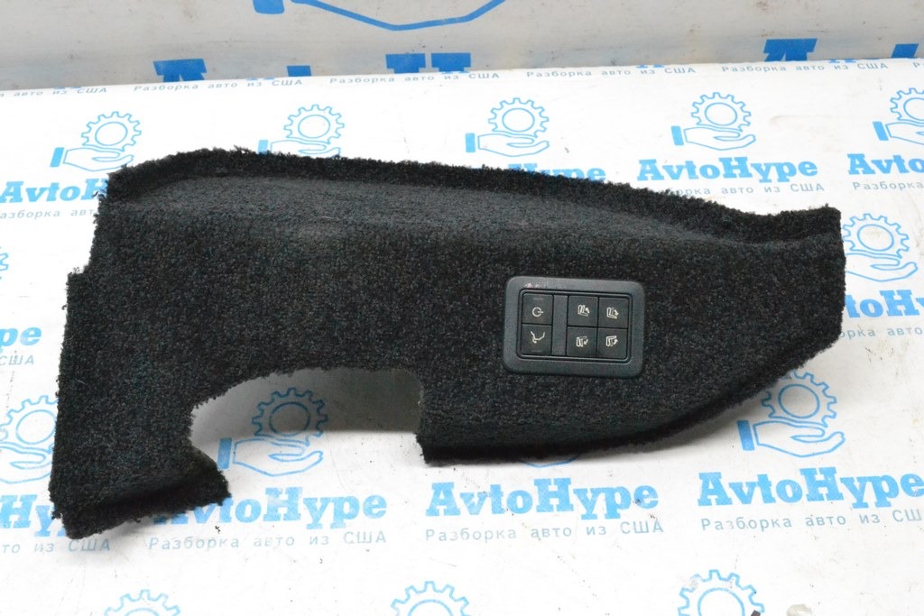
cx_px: 462
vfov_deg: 34.2
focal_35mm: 39
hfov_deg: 49.5
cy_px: 308
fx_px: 1001
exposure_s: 1/125
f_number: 10
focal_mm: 26
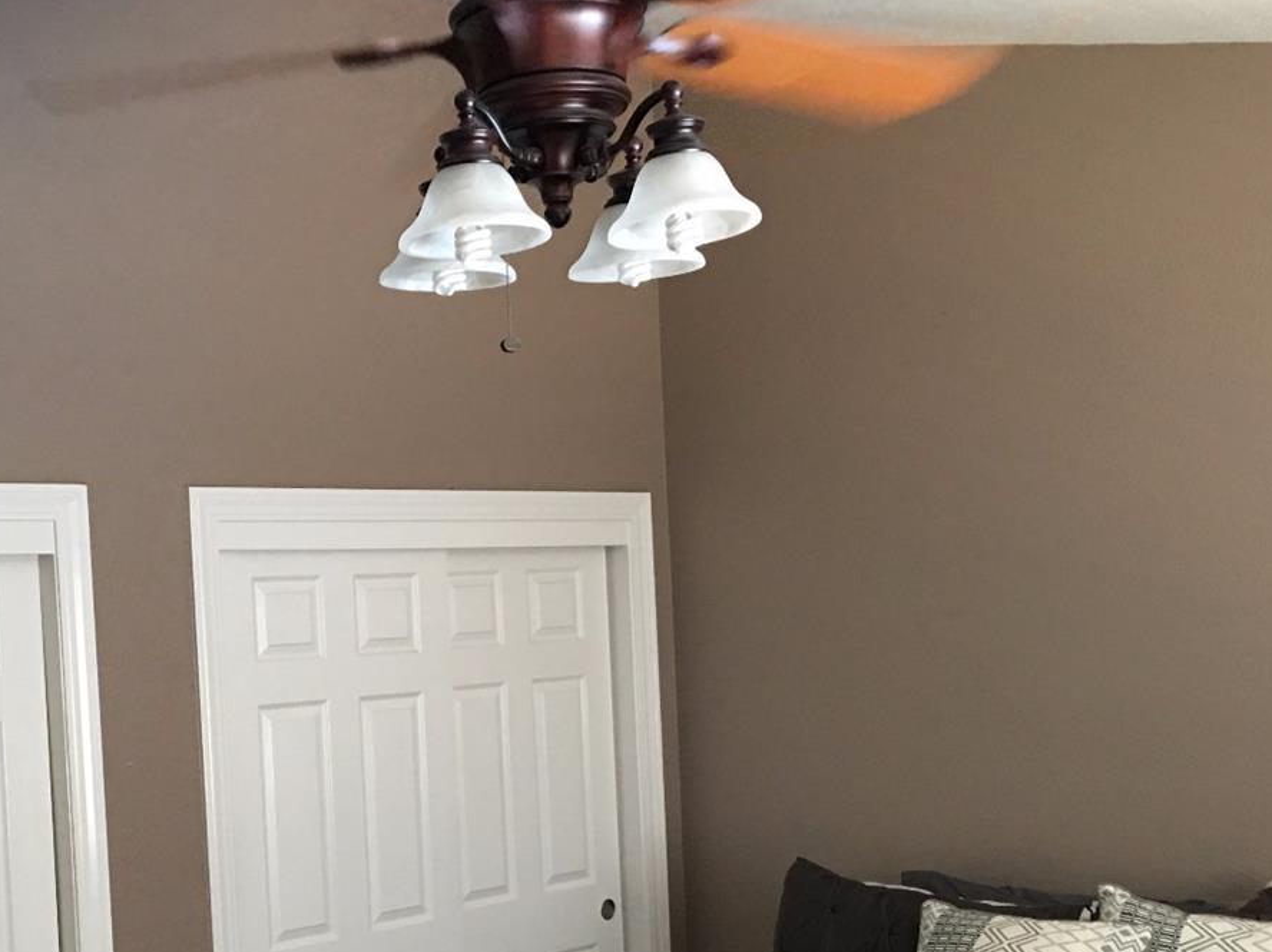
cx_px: 415
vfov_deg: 29.2
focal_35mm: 49
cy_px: 724
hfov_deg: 38.5
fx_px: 1800
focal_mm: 4.15
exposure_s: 1/8
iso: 80
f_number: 2.2
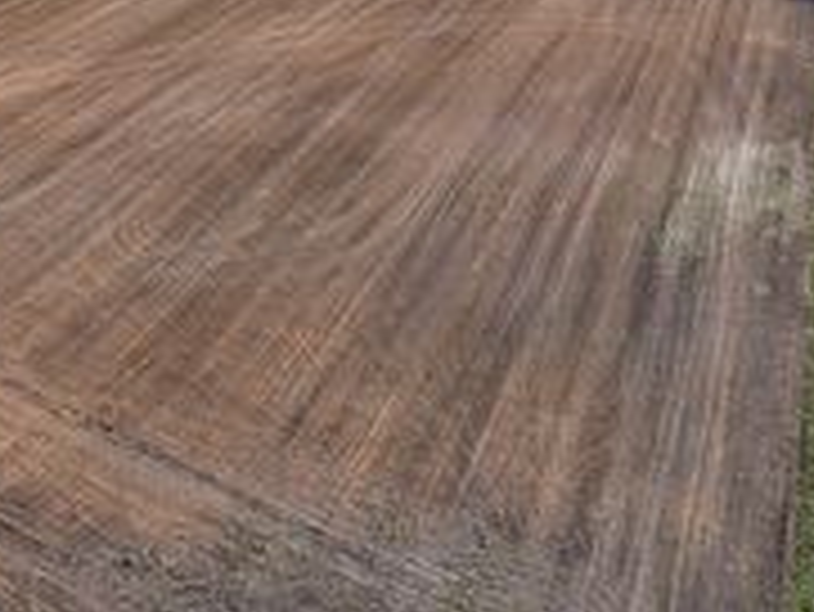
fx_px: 1341
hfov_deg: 32.9
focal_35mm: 57
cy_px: -27
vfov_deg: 24.3
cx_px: 180
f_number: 2.8
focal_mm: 12.29
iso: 190
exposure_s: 1/2000
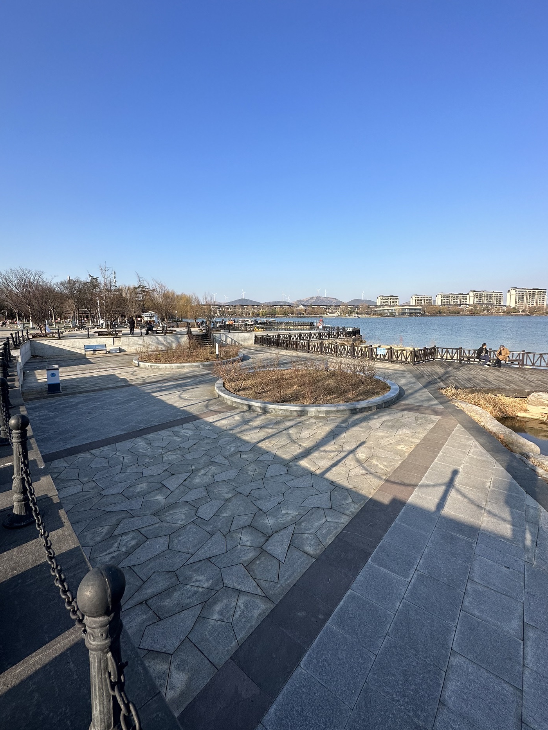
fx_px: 317
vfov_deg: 98.1
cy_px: 350
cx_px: 270
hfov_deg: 81.7
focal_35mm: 15
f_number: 2.2
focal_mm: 2.22
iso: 40
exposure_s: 1/1553
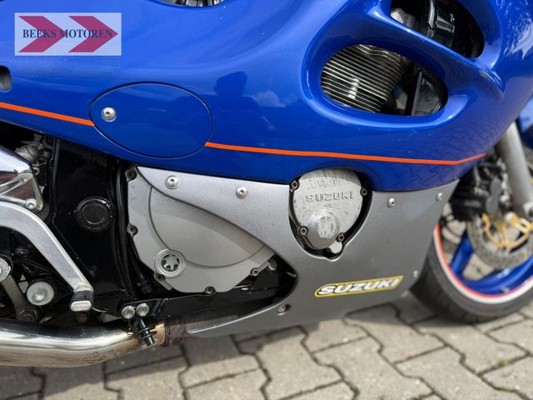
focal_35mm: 24
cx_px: 266
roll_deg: +0.5
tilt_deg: -14.1
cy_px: 200
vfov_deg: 56.8
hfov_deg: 71.6
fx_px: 370
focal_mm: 6.76
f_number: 1.78
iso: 80
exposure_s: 1/1192
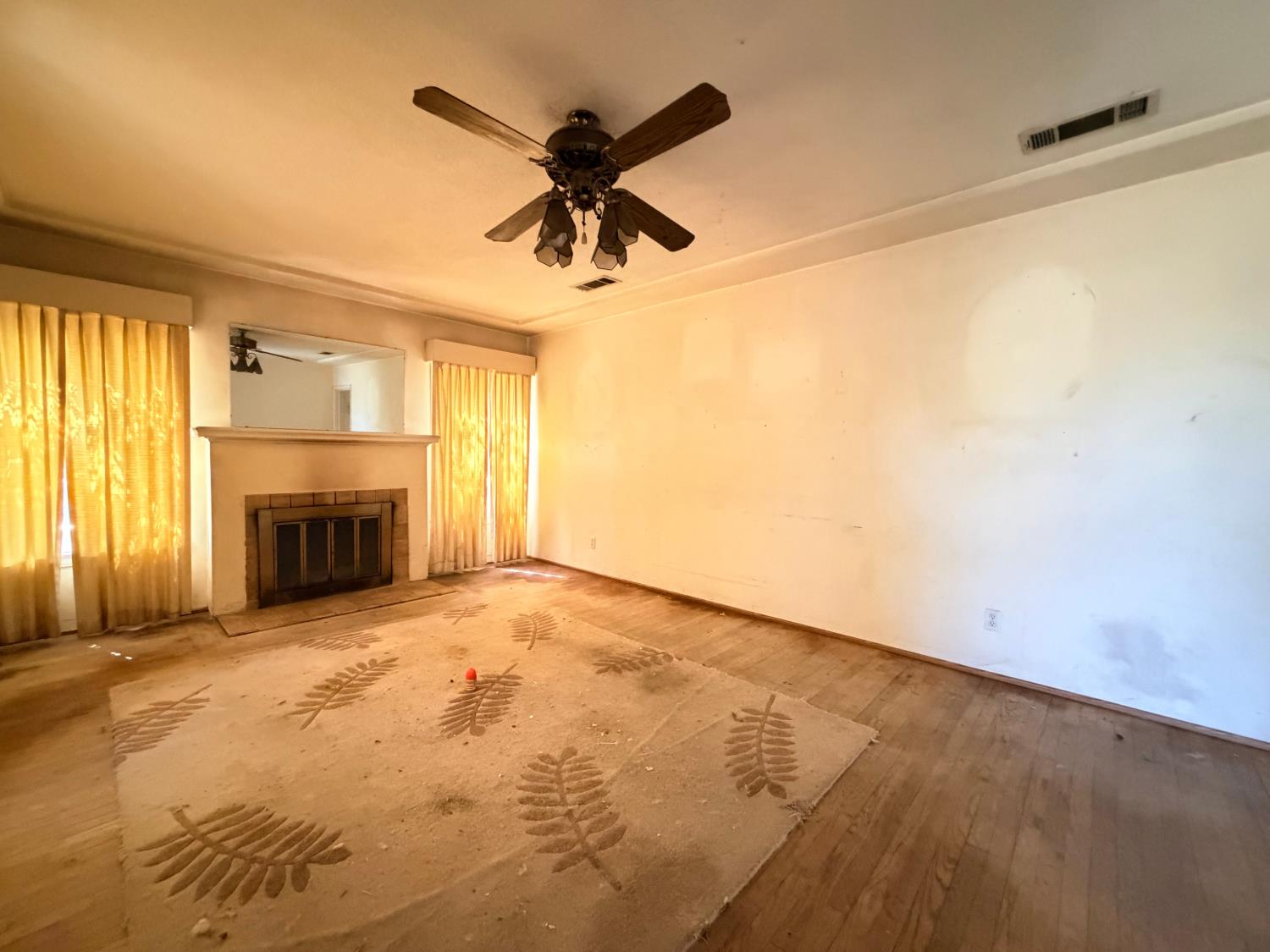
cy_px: 476
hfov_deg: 102.1
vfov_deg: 85.7
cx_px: 635
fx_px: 514
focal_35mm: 14
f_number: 2.2
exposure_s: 1/35
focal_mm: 2.22
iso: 1600
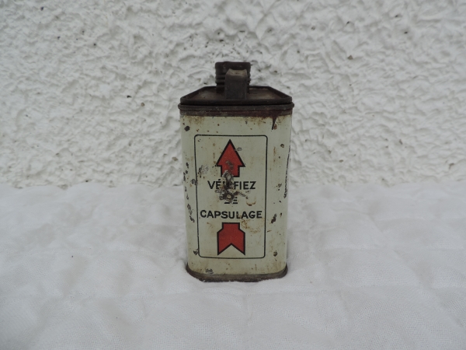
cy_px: 175
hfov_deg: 71.6
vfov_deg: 56.8
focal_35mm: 24
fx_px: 323
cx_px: 233
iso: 80
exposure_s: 1/500
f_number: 3
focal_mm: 4.3
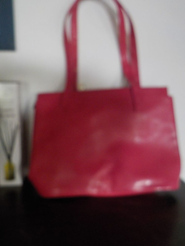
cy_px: 123
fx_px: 214
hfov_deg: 46.8
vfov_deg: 60.0
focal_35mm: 30
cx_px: 92
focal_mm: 4.1
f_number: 3.3
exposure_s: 1/30
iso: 320
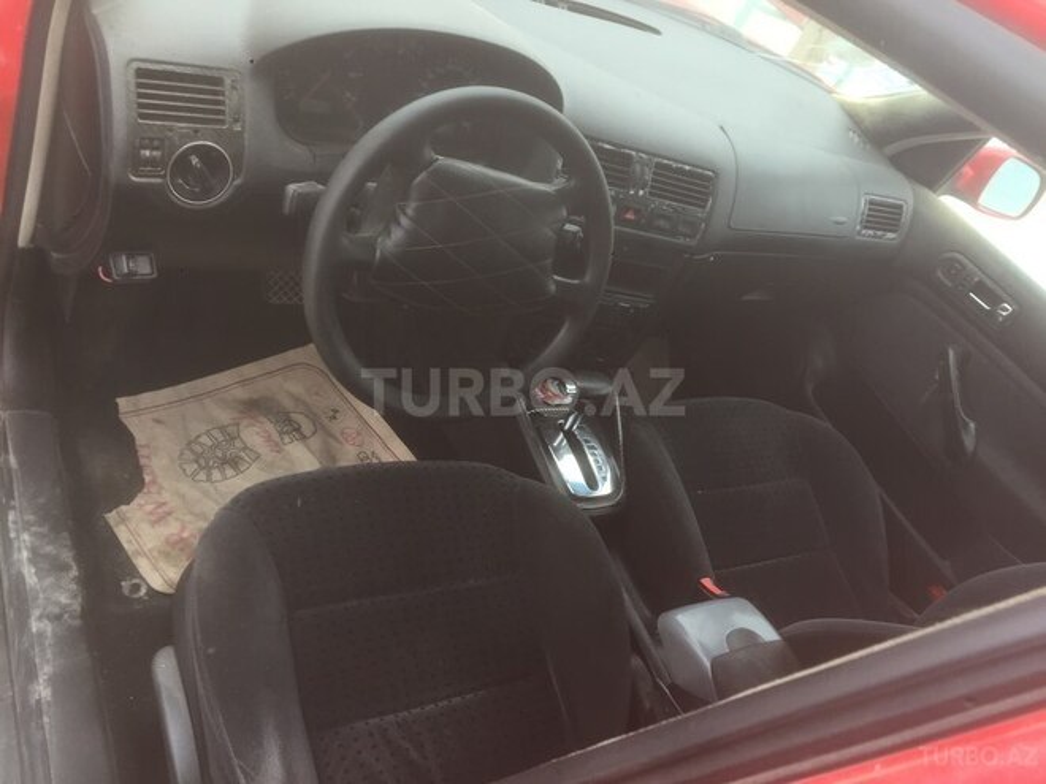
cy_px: 392
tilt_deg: -36.0
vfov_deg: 48.2
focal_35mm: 29
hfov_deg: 61.7
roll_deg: -29.8
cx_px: 523
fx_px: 876
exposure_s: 1/50
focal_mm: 4.15
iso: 32
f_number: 2.2
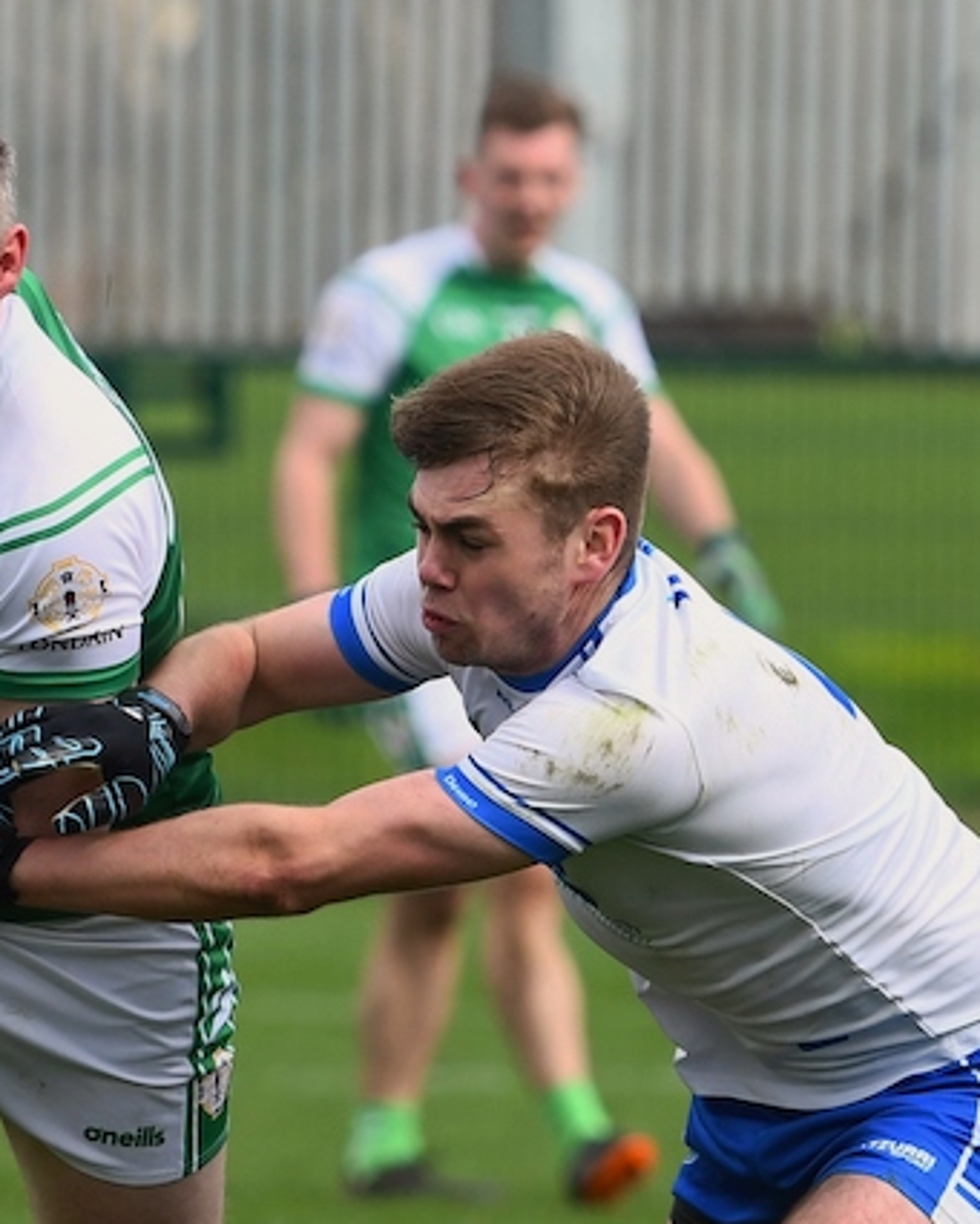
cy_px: 613
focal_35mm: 635
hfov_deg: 2.4
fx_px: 23014
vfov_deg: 3.0
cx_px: 207
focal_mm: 300
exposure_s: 1/800
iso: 400
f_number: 5
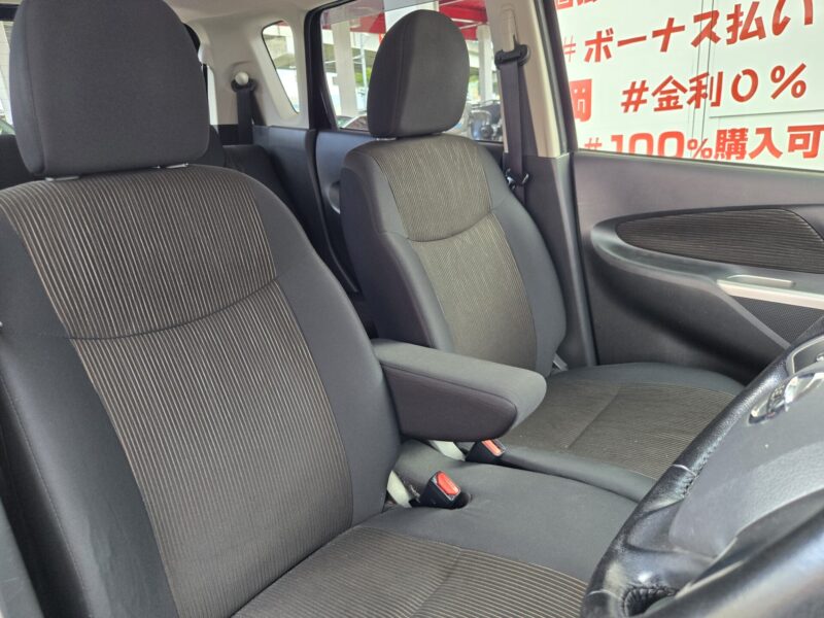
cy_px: 309
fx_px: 547
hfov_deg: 73.9
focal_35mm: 23
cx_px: 412
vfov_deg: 58.9
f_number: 1.8
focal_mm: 5.4
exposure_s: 1/100
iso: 200
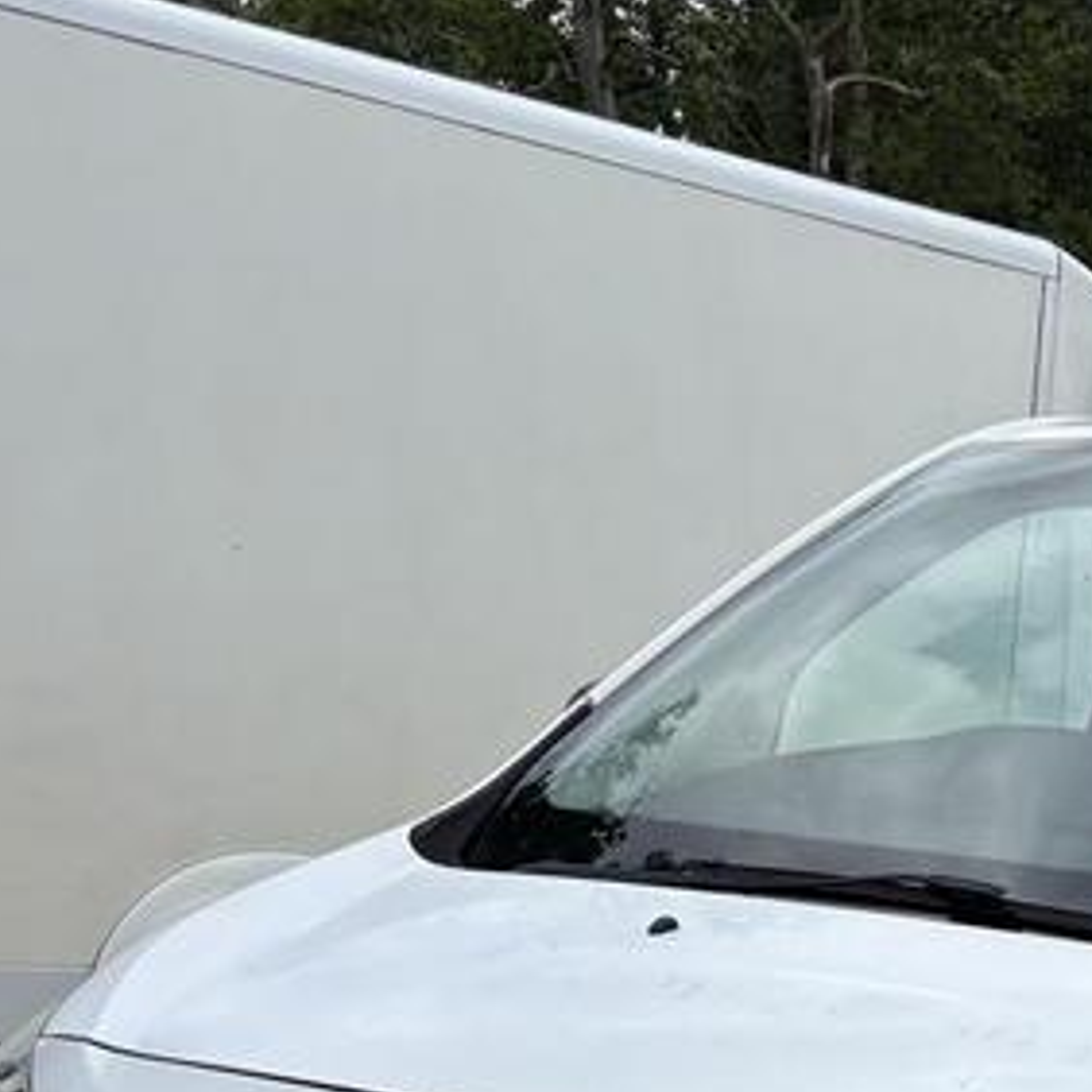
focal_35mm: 73
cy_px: 1262
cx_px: 1394
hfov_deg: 21.5
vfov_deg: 22.1
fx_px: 2605
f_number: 1.6
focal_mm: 5.96
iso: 50
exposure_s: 1/2639
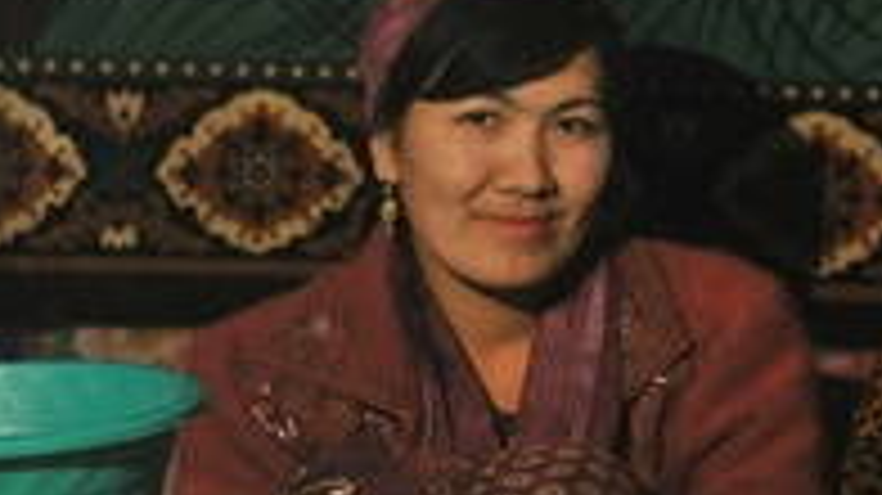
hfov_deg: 10.5
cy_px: 196
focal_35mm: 205
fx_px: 4792
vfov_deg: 5.9
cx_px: 774
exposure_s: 1/30
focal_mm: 48
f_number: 2.8
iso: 500
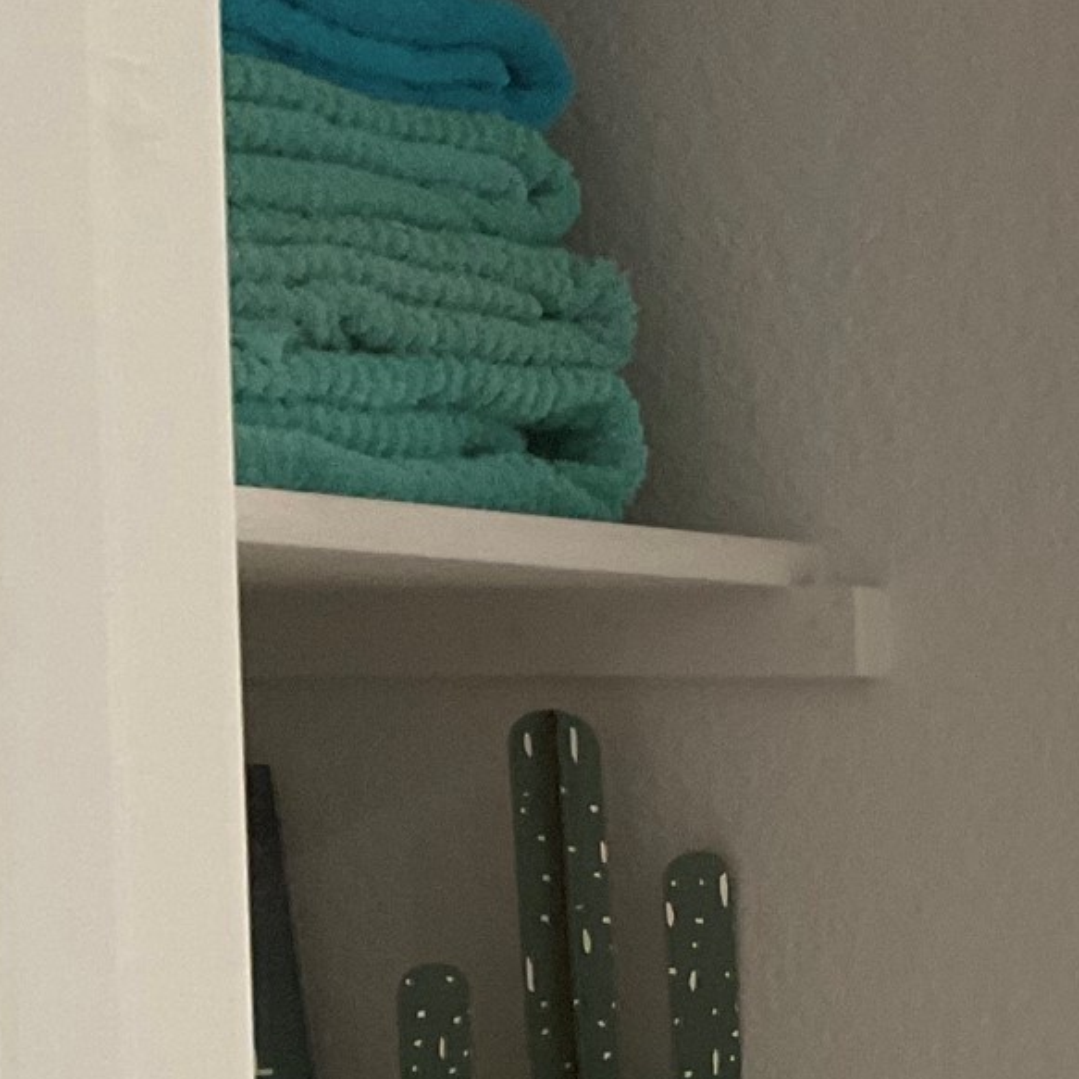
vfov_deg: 18.9
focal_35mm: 90
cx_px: 1882
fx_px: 3174
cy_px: 1033
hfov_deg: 16.5
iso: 80
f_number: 1.8
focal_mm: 3
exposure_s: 1/60
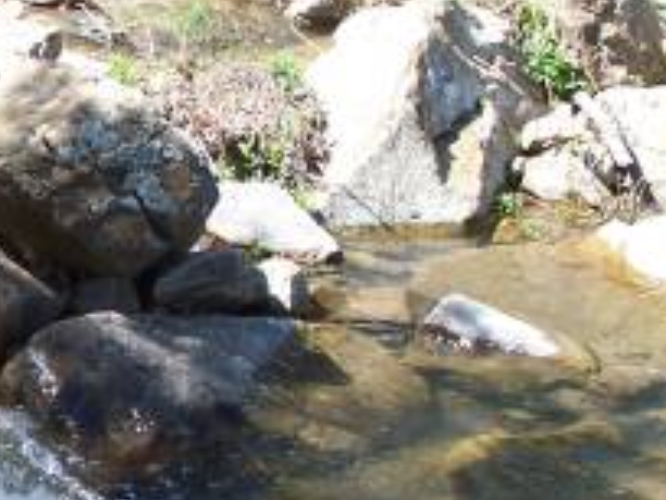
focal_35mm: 146
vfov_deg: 10.2
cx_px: -90
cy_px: 225
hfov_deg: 13.2
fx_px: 2809
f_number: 3.2
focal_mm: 9.3
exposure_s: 1/350
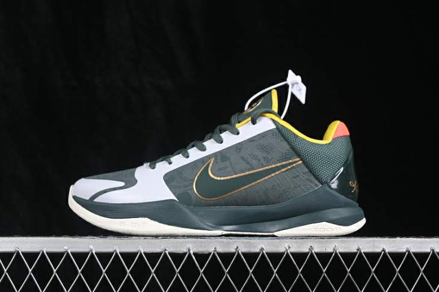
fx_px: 914
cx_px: 220
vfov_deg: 18.2
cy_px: 146
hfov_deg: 27.0
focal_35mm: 75
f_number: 7.1
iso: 160
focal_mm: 50
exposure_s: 1/80
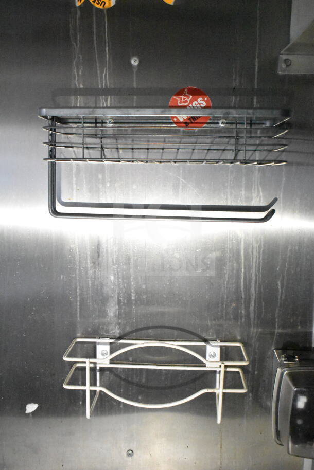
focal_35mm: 38
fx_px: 490
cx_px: 157
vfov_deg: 51.3
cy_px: 235
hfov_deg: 35.5
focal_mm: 25
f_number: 4
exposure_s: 1/40
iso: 16000
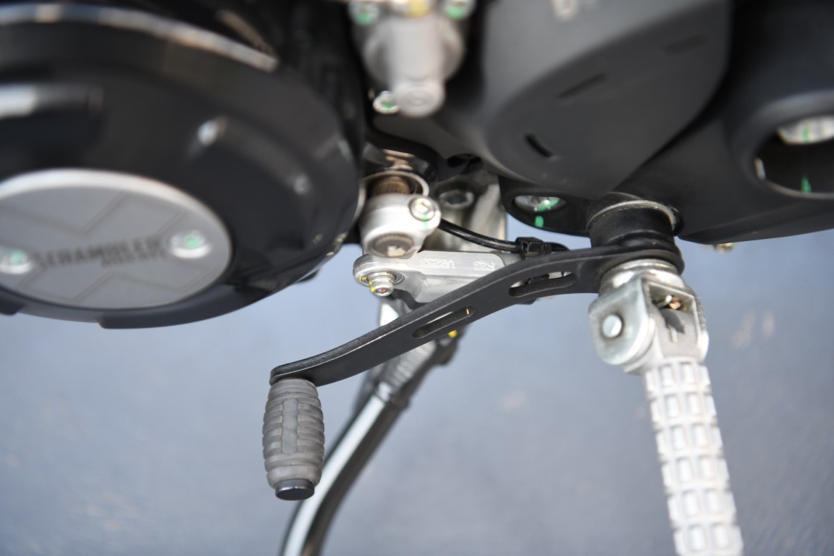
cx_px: 417
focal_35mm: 50
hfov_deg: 39.6
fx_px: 1158
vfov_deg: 27.0
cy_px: 278
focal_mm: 50
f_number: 2.8
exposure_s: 1/125
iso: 280
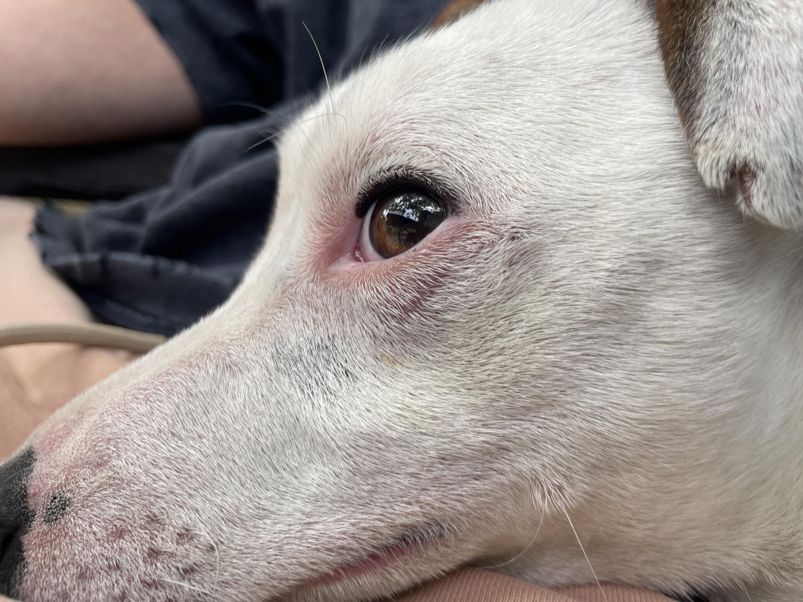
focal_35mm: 26
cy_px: 301
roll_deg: -6.9
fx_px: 603
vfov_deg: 53.1
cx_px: 402
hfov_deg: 67.3
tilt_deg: -3.6
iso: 32
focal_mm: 4.2
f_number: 1.6
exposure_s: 1/121
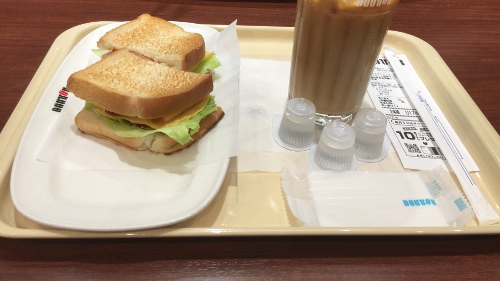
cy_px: 93
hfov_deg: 61.0
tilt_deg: -36.3
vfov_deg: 36.3
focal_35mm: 32
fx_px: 424
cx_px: 251
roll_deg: -4.4
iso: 40
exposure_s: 1/30
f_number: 2.2
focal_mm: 4.15
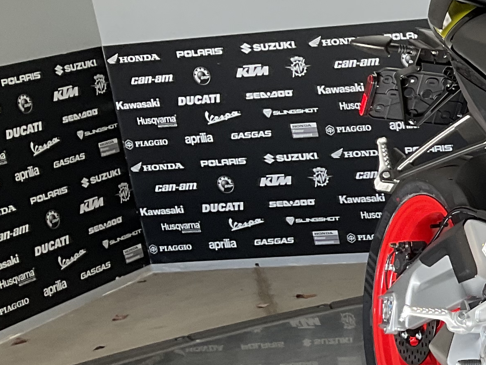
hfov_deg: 17.1
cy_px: 252
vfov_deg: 14.9
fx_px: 1390
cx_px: 808
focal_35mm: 99
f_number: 1.8
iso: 32
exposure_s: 1/122
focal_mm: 3
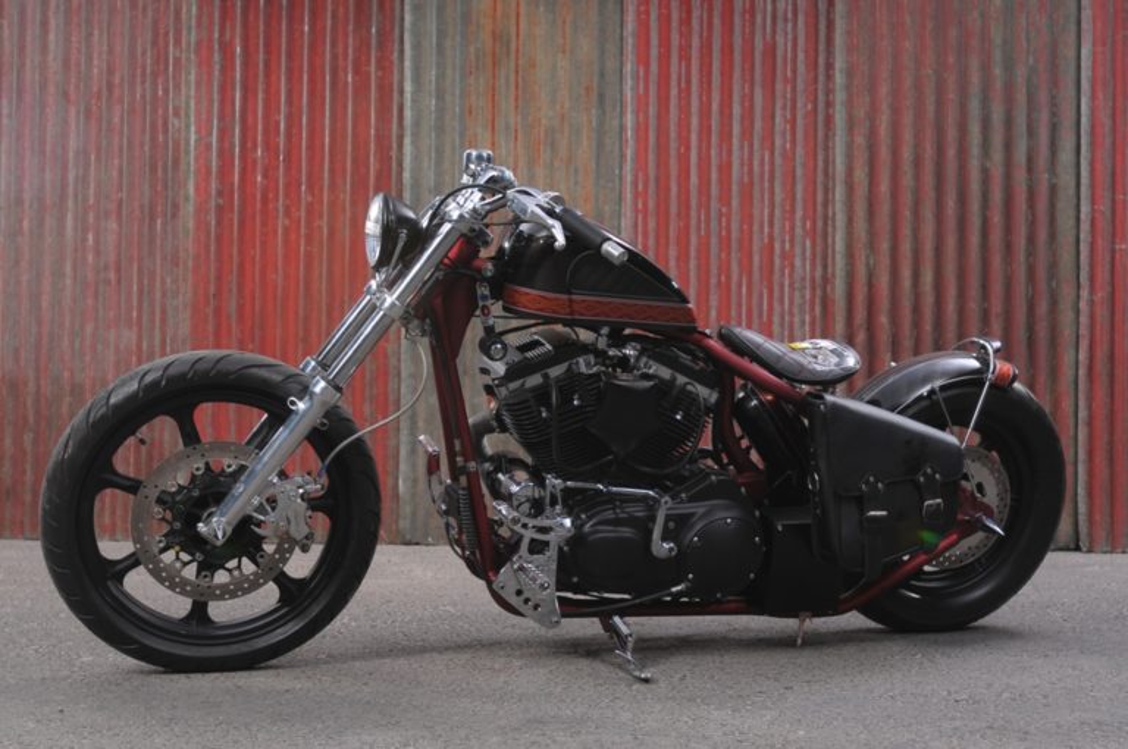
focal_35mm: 52
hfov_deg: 37.9
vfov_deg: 25.7
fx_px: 1643
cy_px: 374
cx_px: 564
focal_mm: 35
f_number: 5
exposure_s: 1/200
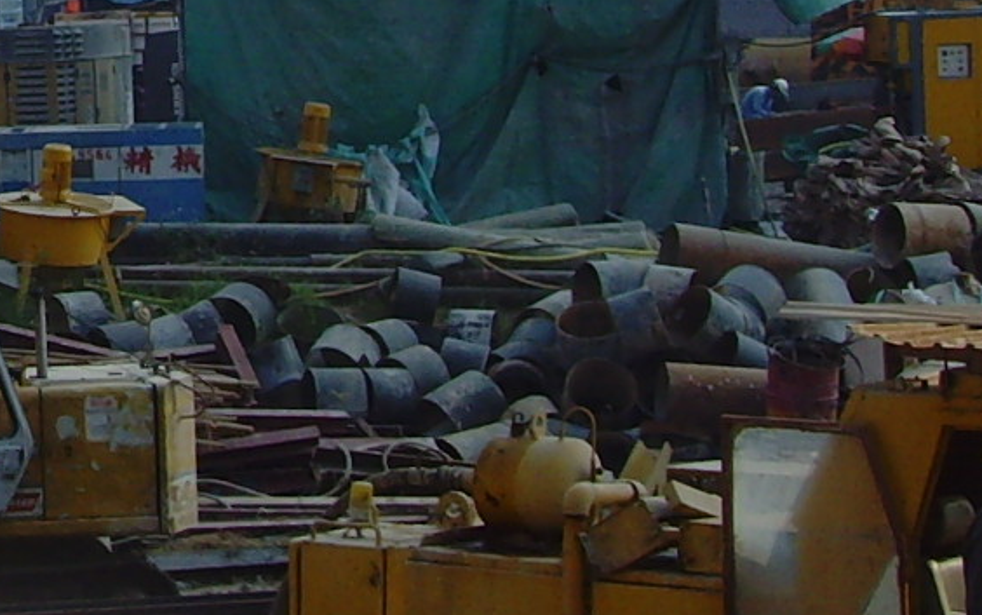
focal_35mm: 150
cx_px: -468
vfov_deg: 8.7
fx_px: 4016
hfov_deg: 13.2
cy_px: -73
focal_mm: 6.6
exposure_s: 1/250
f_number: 6.3
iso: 80
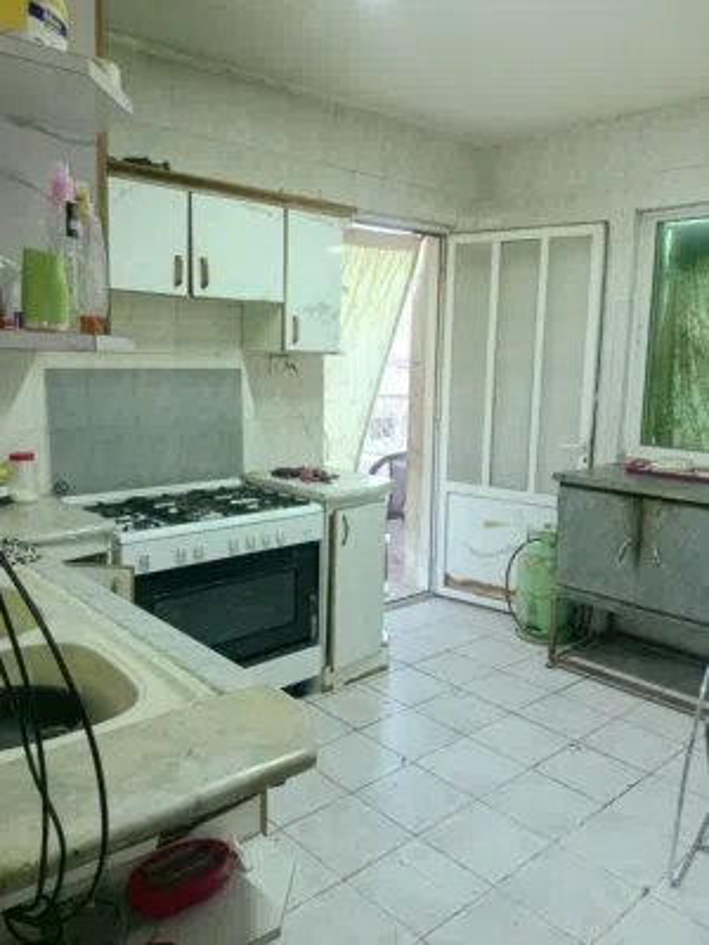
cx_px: 354
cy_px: 472
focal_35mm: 27
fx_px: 737
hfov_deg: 51.4
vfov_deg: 65.3
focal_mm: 4.11
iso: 1932
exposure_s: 1/50
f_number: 1.6
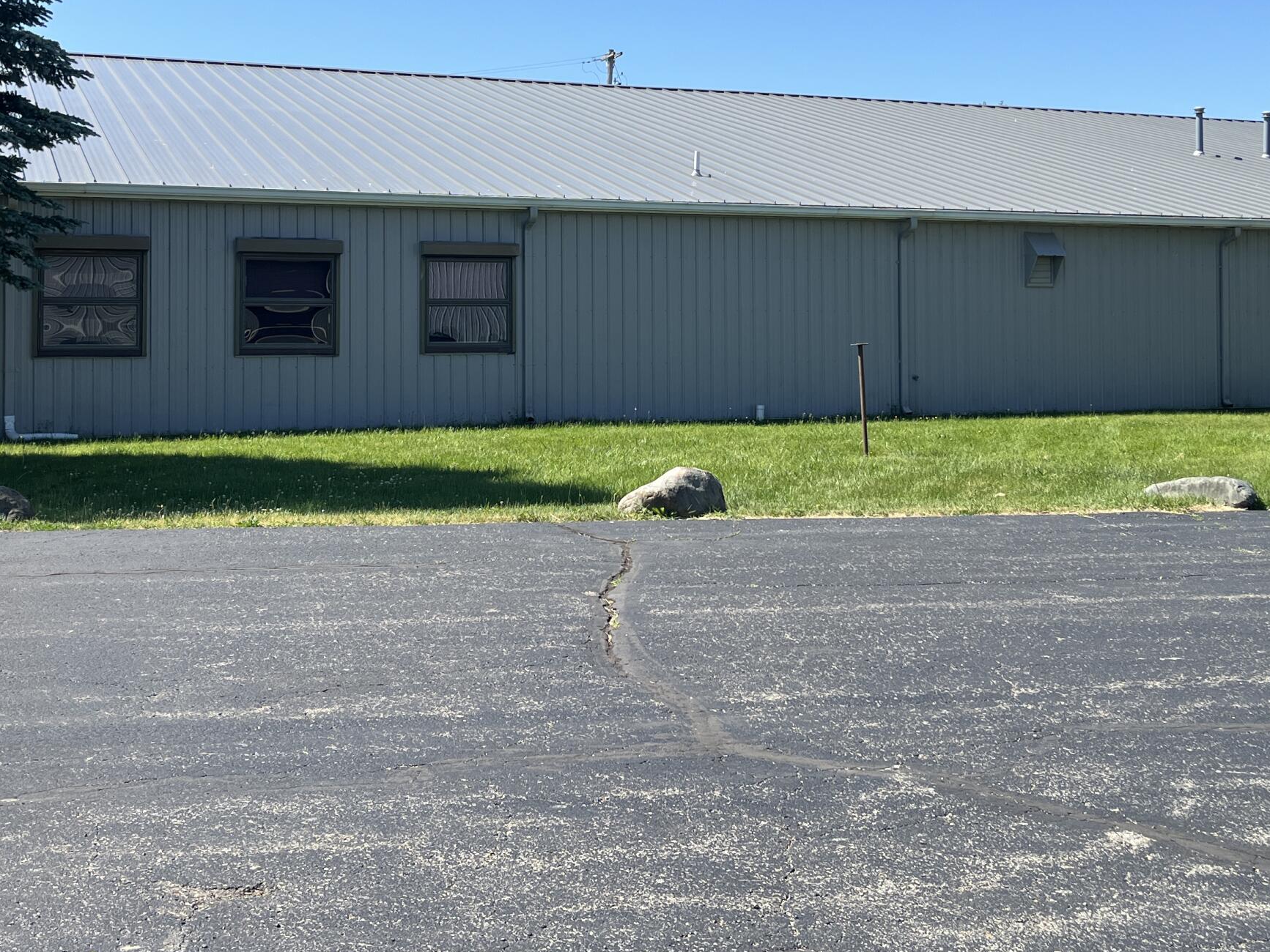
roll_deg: -0.1
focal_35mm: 45
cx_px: 641
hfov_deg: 42.1
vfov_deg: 31.8
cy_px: 278
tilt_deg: +1.3
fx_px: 1651
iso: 50
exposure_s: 1/2632
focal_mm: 5.1
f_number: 1.6
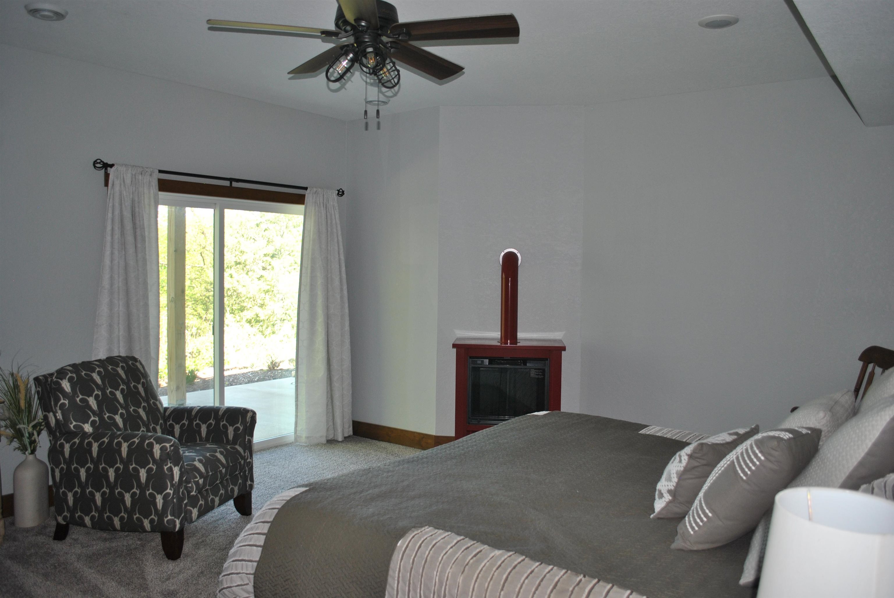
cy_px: 299
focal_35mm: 27
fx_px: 671
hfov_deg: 67.3
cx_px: 447
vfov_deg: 48.0
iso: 200
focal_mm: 18
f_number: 3.5
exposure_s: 1/60
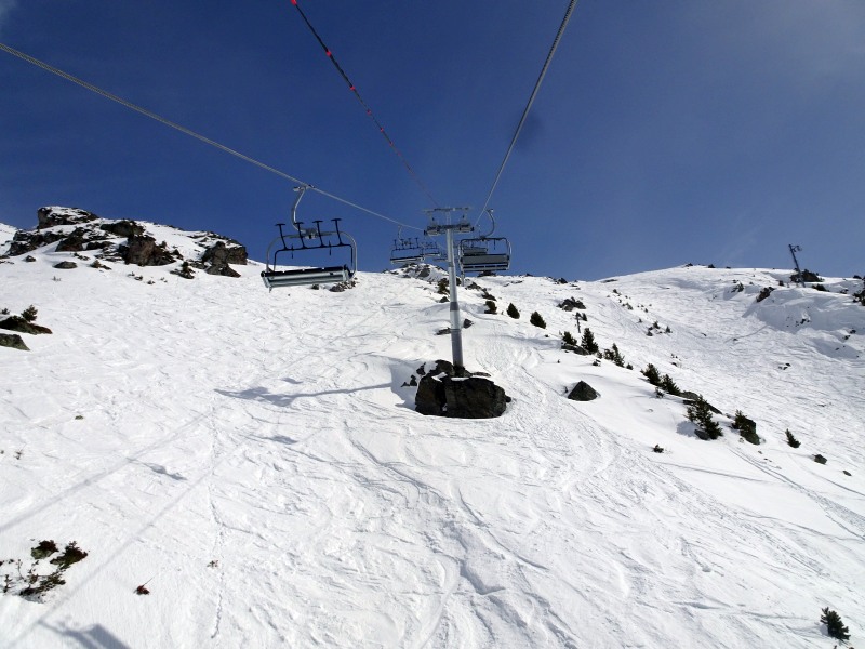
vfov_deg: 56.8
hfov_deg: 71.6
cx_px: 432
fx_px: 600
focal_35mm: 24
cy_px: 324
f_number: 4.5
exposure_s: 1/2000
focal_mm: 4.1
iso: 80
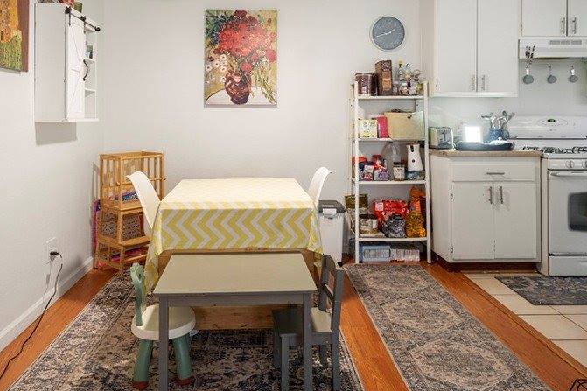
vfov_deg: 44.0
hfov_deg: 63.5
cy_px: 117
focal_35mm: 29
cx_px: 266
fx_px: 473
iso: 640
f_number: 7.1
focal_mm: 19
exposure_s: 1/10
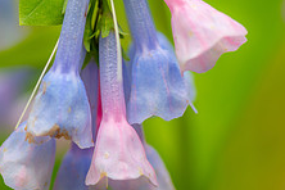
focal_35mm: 274
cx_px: 162
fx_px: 2169
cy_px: 30
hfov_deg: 7.5
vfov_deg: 5.0
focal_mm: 105
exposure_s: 1/60
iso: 100
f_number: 5.6
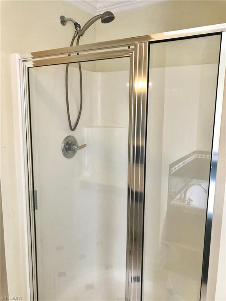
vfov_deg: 63.4
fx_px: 244
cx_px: 113
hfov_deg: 49.7
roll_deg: -0.4
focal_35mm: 28
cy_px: 150
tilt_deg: -8.0
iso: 20
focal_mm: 3.99
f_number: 1.8
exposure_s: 1/40
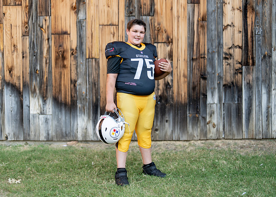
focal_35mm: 56
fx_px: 435
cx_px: 136
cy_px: 97
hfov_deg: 35.2
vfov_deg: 25.5
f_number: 1.2
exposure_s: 1/2000
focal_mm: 50
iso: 100
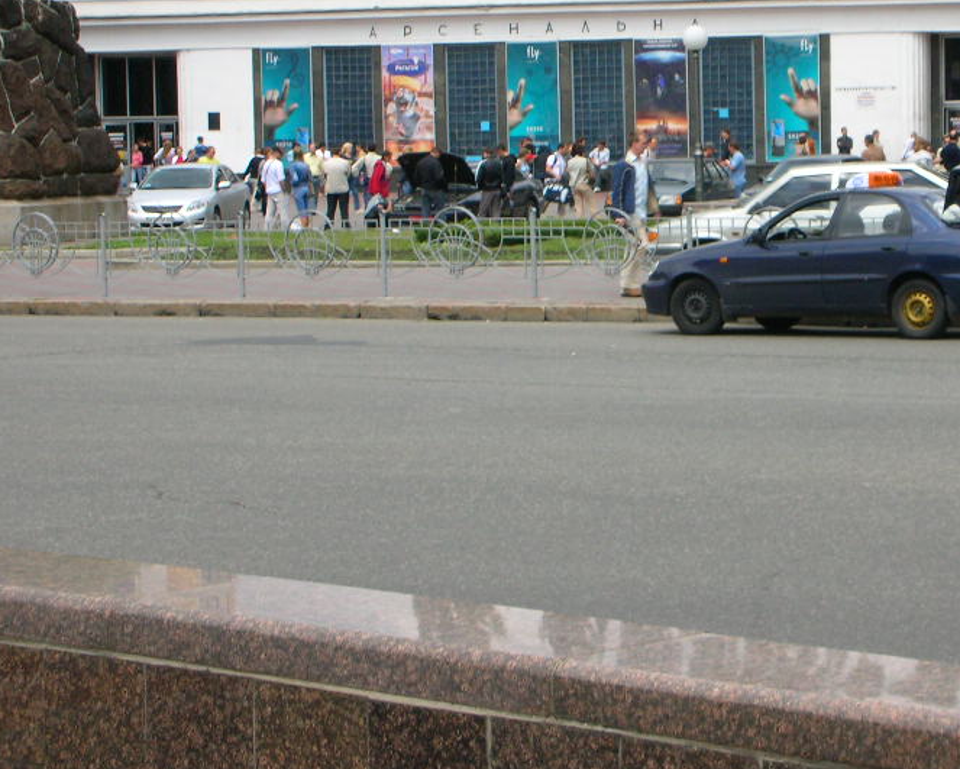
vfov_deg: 14.0
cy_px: 227
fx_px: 3127
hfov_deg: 17.4
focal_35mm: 110
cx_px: 660
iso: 50
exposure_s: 1/44.3
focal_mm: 12.2
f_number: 12.4
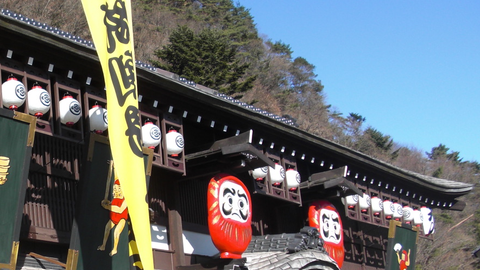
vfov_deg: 16.9
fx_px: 904
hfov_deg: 28.6
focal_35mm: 71
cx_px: 49
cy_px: 213
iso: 50
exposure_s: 1/640
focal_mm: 6.3
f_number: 2.8
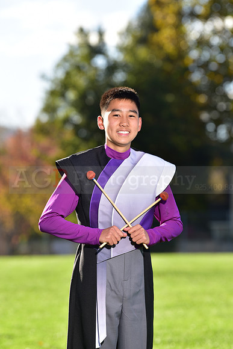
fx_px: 1940
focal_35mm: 200
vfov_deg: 10.3
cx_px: 116
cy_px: 174
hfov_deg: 6.9
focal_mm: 200
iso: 80
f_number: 5
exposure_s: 1/250
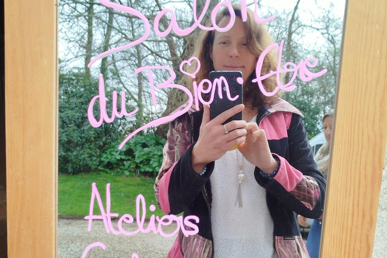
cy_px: 161
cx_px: 193
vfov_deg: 32.5
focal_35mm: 41
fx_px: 441
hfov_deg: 47.4
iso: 50
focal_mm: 5.31
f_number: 1.7
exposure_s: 1/302
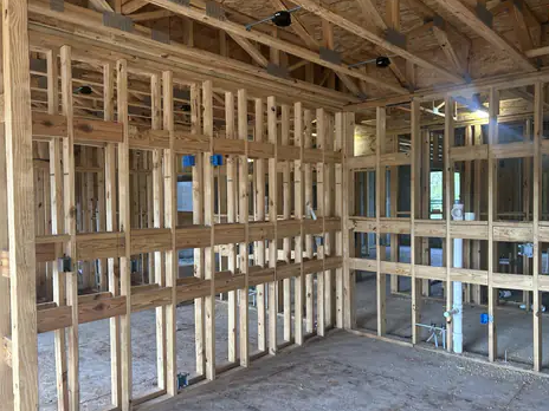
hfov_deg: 63.4
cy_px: 214
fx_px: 444
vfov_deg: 49.7
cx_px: 293
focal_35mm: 28
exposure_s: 1/60
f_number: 1.5
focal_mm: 5.7
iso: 80
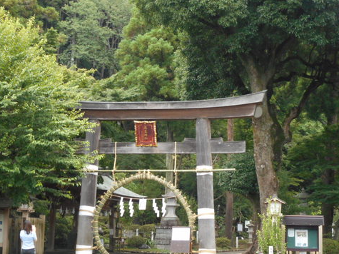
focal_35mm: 79
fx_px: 773
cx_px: 145
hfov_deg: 24.7
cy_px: 137
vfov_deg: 18.7
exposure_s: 1/60
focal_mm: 12
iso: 400
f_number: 5.3
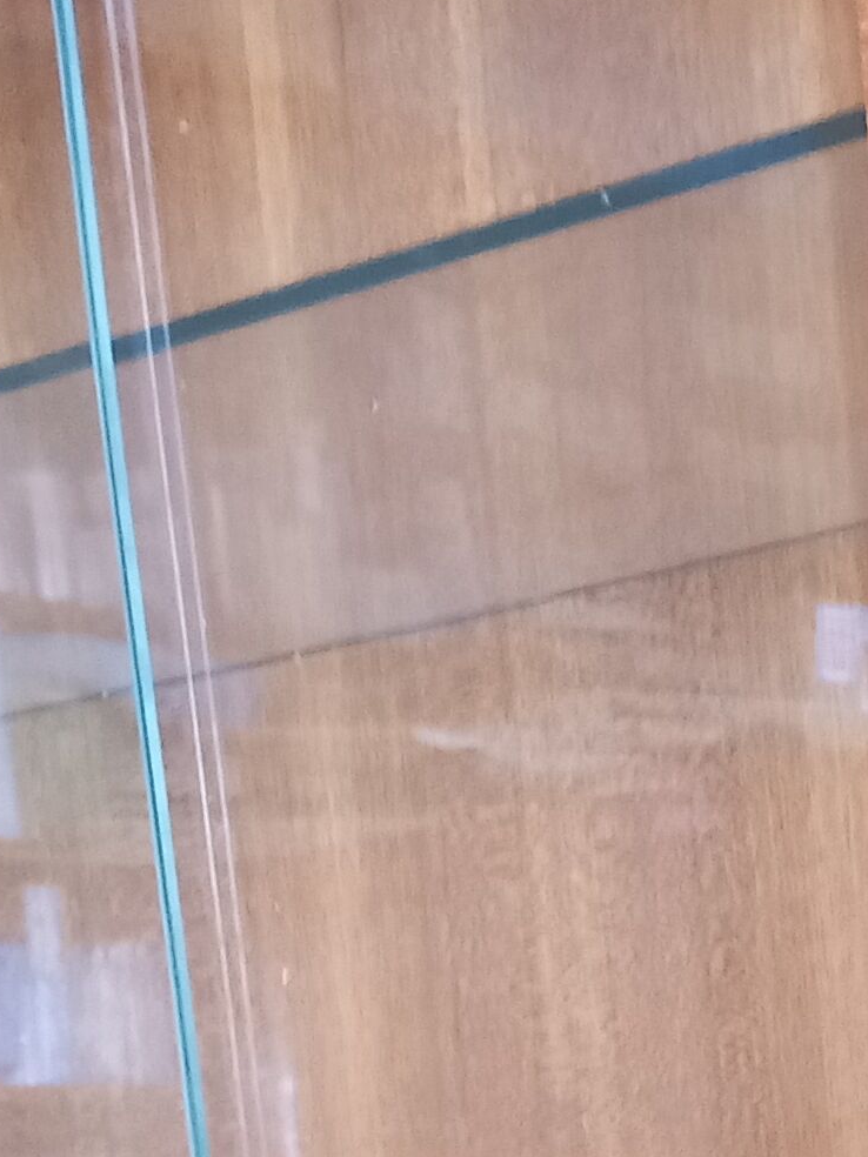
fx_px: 3745
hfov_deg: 12.6
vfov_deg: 14.5
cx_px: 1257
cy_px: 2334
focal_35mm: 112
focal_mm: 4
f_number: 1.8
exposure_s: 1/33
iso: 250
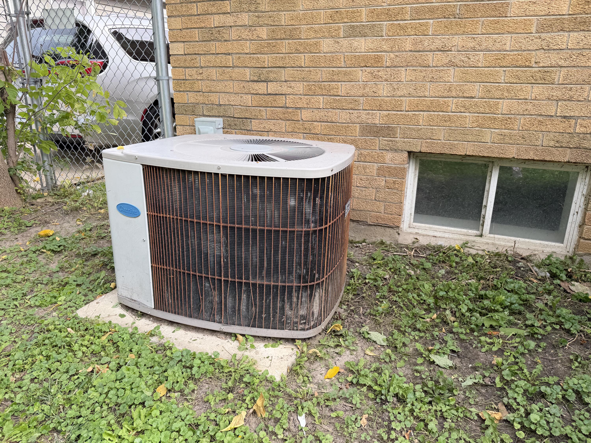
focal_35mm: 24
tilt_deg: -17.9
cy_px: 222
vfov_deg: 56.8
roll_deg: -0.9
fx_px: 410
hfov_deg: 71.6
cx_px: 296
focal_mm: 6.76
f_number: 1.78
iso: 80
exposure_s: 1/443
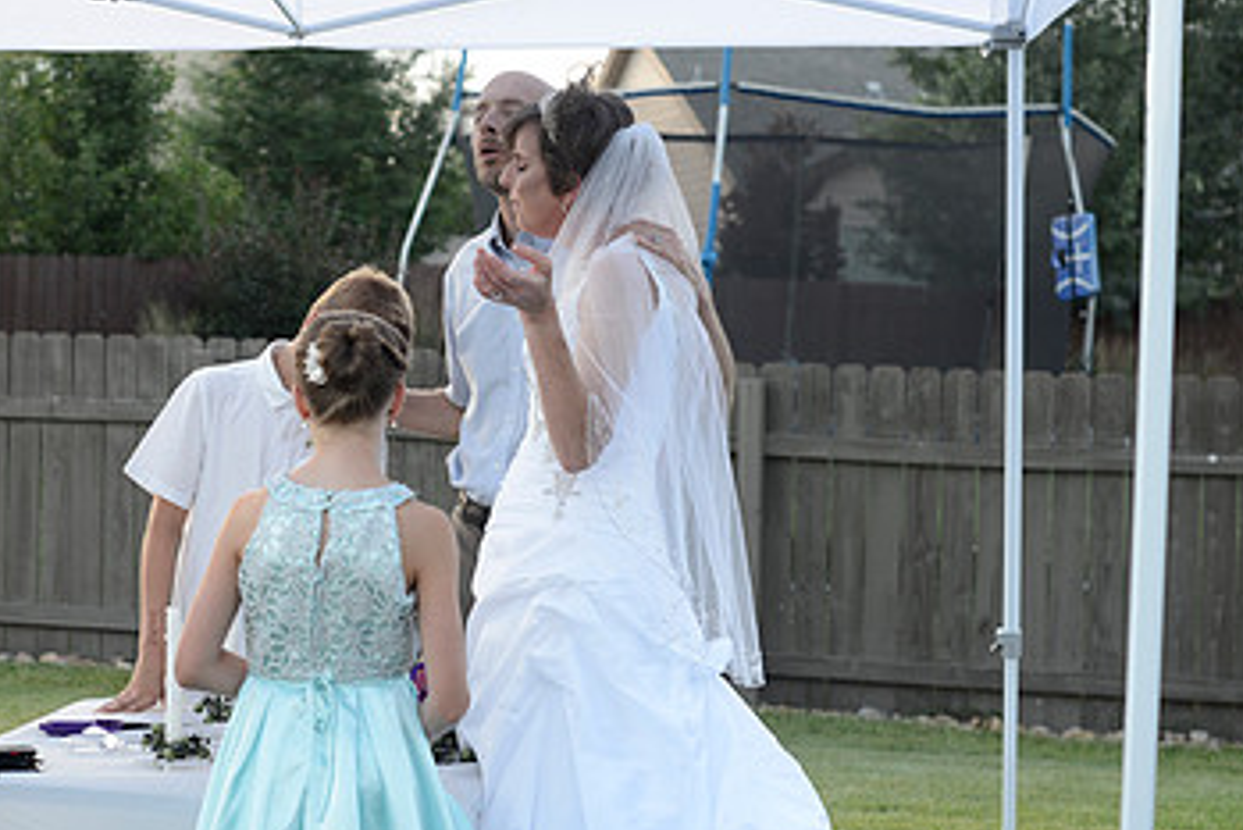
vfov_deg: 16.5
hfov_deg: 24.3
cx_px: 417
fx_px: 2867
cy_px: 429
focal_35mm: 83
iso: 200
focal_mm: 50
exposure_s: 1/200
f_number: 4
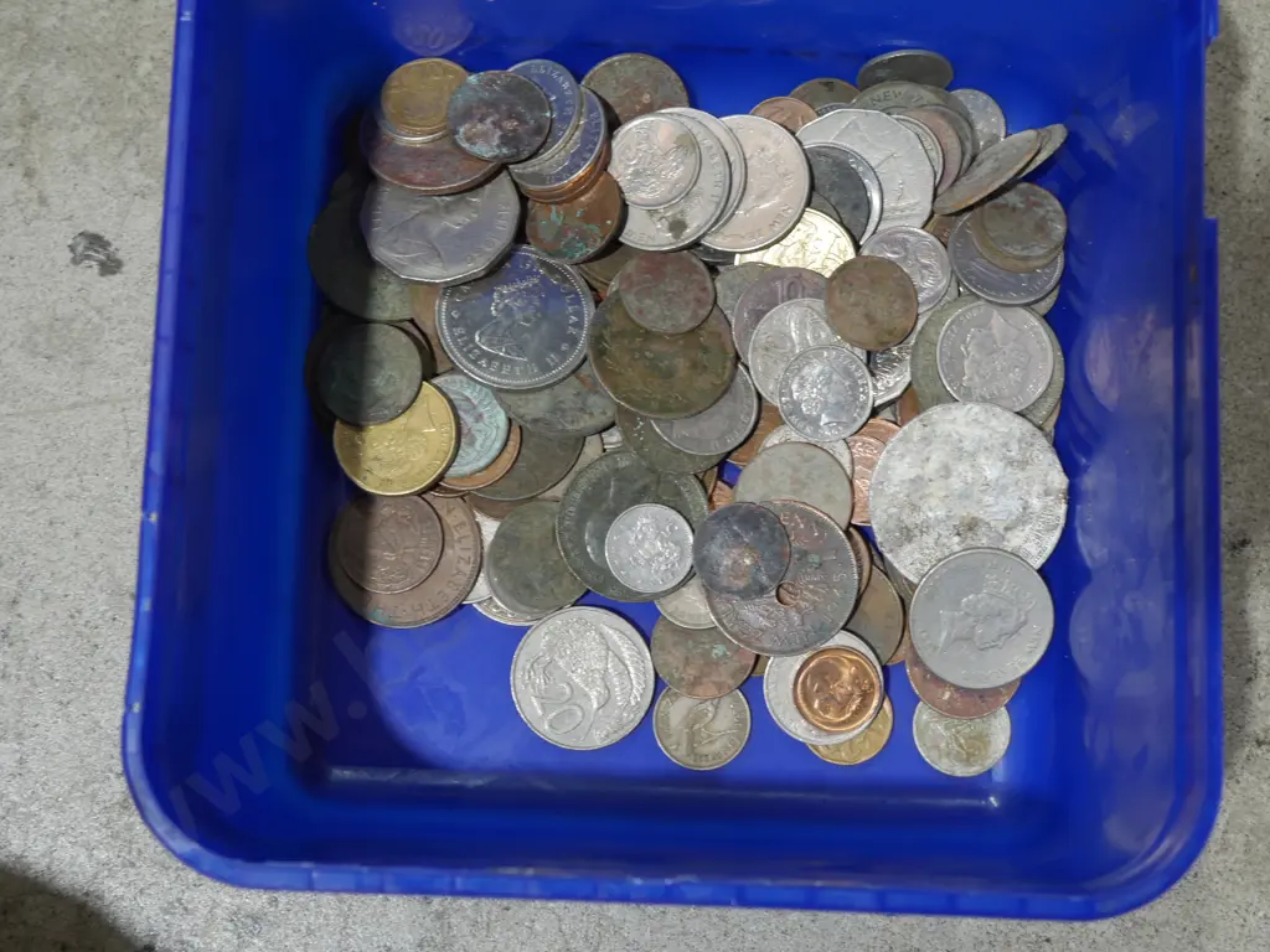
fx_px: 2201
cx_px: 635
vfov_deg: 24.4
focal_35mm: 60
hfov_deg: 32.2
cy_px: 476
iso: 640
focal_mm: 30
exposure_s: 1/60
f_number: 5.4
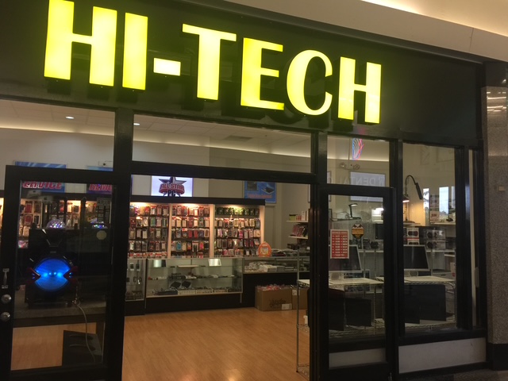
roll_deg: -1.5
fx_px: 426
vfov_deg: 48.2
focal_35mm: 29
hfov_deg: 61.7
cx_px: 254
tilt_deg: +4.2
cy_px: 190
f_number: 2.2
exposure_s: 1/30
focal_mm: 4.15
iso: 40
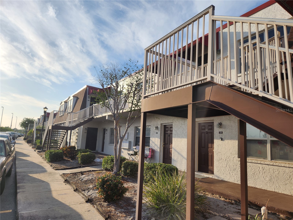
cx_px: 146
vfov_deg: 58.9
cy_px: 110
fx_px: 195
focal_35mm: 23
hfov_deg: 73.9
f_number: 1.8
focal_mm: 5.4
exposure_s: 1/2175
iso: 20
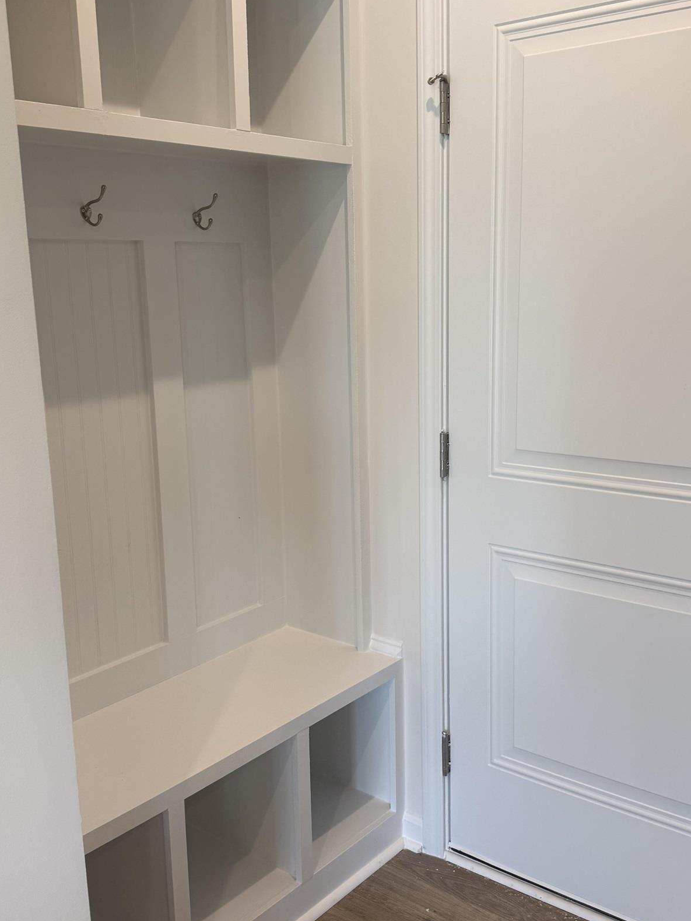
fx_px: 932
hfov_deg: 40.7
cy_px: 469
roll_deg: +2.1
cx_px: 350
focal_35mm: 35
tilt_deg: -10.6
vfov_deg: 52.6
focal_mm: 6.76
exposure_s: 1/120
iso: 100
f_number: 1.78
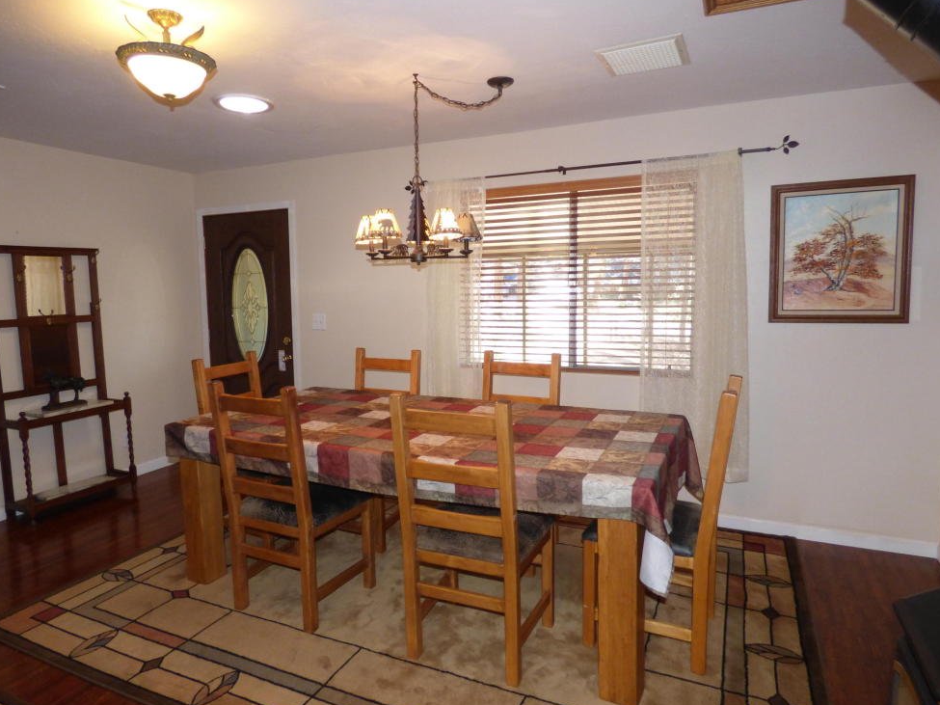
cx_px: 451
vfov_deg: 63.4
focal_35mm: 21
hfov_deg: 79.0
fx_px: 570
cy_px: 346
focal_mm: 3.58
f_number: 2.8
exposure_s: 1/50
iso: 320
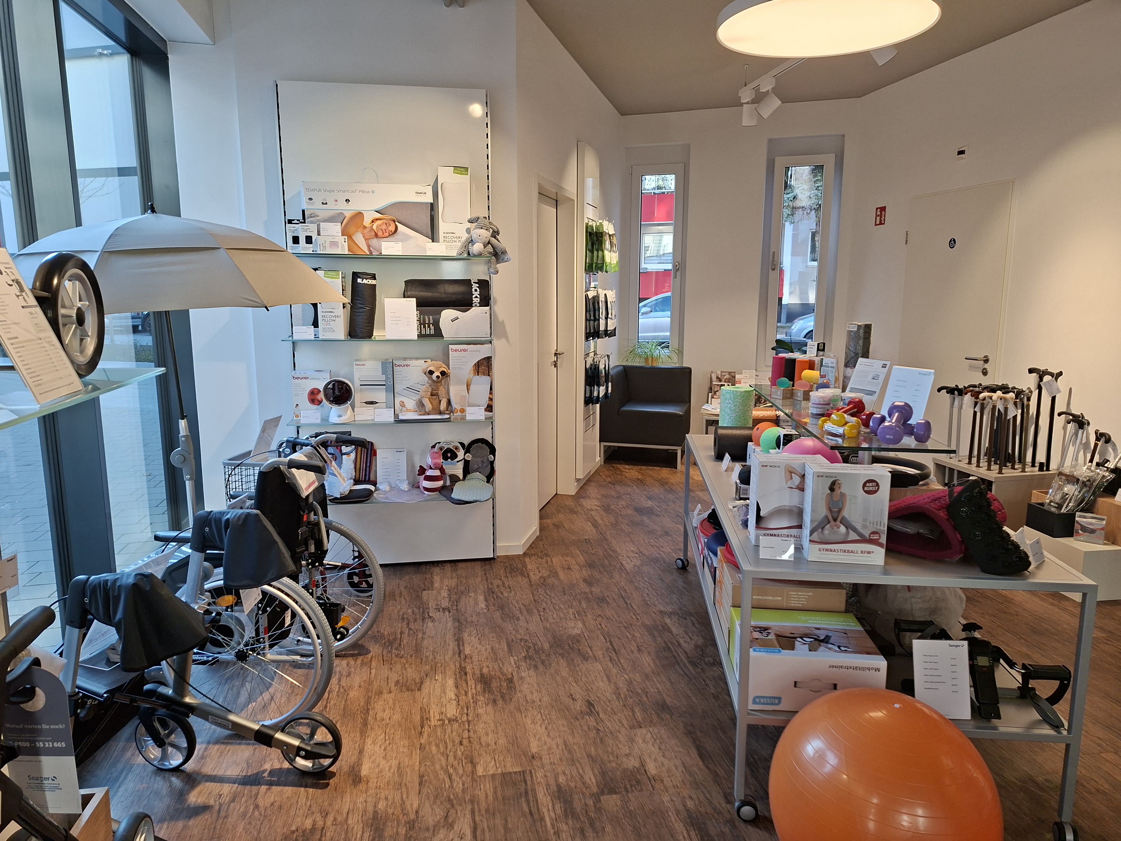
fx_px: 745
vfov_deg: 58.9
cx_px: 560
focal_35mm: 23
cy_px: 420
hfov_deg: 73.9
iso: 50
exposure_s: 1/128
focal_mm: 5.54
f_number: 1.8
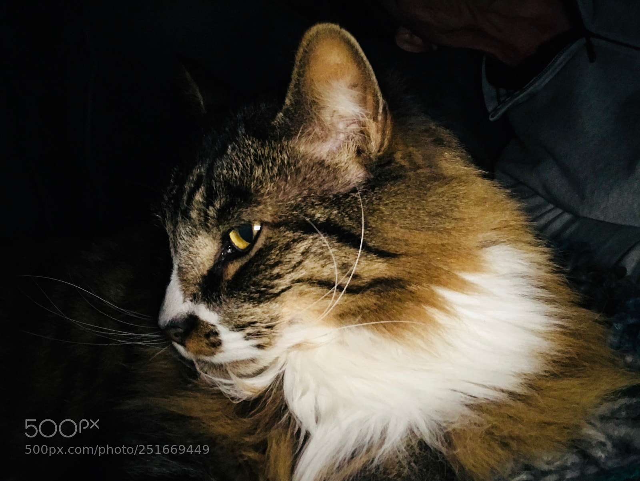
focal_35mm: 32
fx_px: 592
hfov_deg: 56.8
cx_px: 320
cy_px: 240
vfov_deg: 44.2
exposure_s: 1/20
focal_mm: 2.87
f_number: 2.2
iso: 200
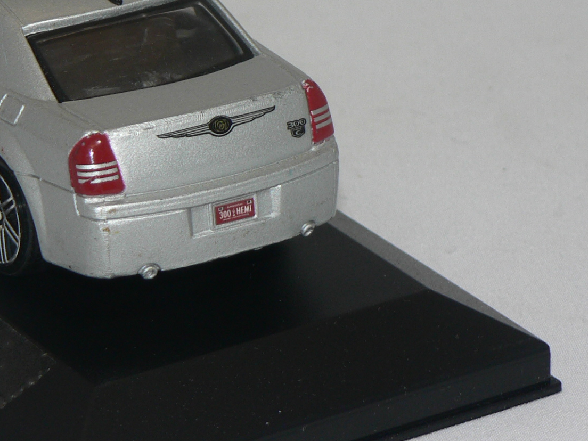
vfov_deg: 7.0
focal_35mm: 211
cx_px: 91
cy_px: 45
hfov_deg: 9.3
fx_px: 3584
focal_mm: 15.2
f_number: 3.2
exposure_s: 1/60
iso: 80
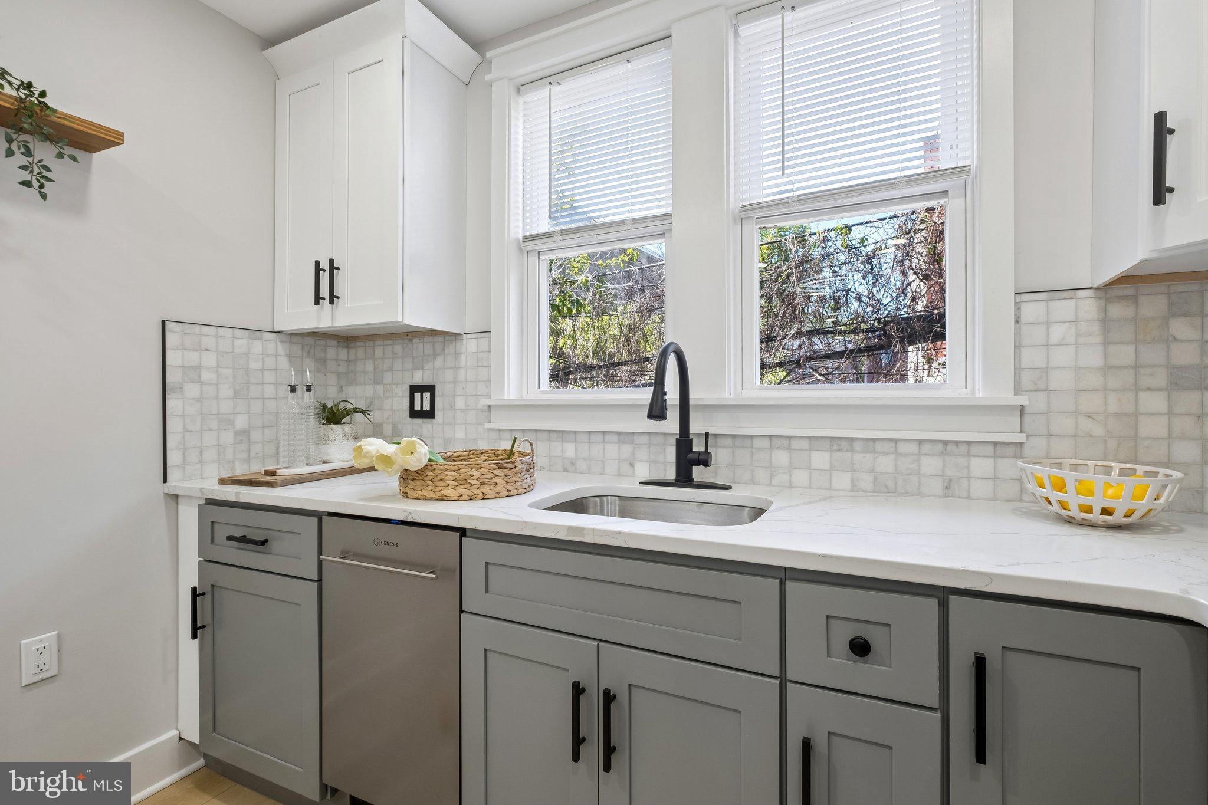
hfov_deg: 96.7
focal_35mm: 16
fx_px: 537
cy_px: 402
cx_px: 604
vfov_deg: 73.7
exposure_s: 1/20
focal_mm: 10.5
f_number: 8
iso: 250
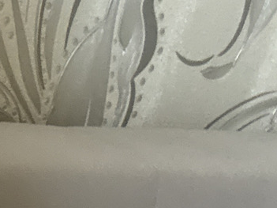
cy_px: 283
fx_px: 1048
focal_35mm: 131
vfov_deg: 11.0
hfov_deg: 11.4
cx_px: -460
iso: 160
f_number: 1.9
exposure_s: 1/60
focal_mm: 2.69
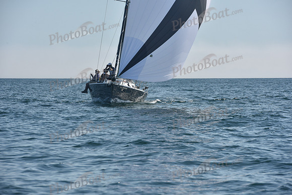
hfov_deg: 10.3
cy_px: 98
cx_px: 146
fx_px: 1623
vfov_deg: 6.9
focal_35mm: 200
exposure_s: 1/1250
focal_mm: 200
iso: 320
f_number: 10
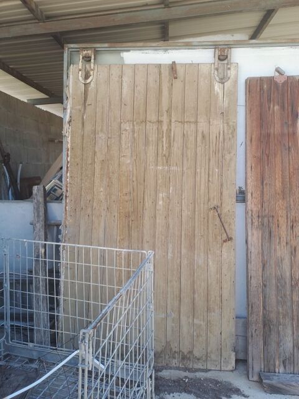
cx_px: 150
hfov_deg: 54.9
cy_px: 200
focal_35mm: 25
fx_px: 288
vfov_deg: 69.4
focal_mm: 4.65
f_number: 1.8
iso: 40
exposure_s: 1/100
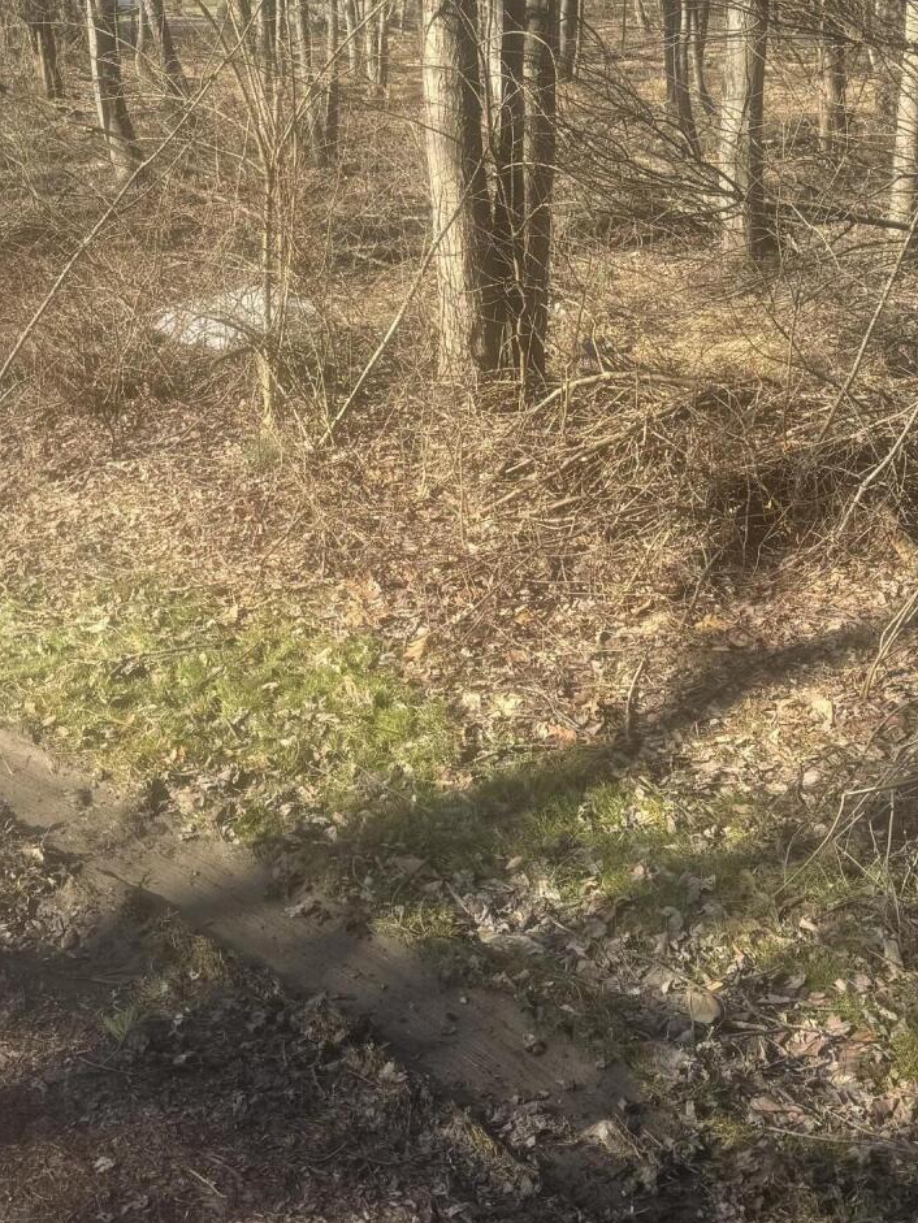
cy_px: 220
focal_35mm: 51
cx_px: 511
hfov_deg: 28.5
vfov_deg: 36.1
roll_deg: -0.3
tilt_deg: -9.0
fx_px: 1803
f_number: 1.78
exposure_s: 1/1524
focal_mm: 6.76
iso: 80
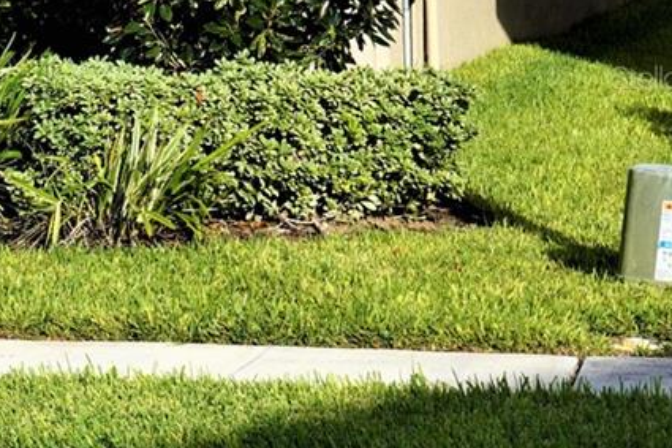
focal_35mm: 175
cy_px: 78
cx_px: -512
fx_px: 3263
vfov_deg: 7.8
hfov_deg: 11.0
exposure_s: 1/200
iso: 100
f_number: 11
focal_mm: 31
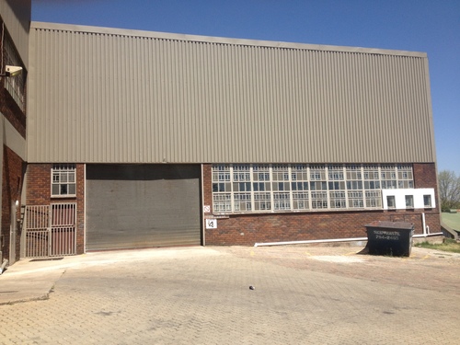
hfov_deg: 52.6
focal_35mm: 35
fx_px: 465
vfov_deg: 40.7
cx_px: 230
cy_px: 172
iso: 50
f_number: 2.4
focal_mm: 4.28
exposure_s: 1/1727
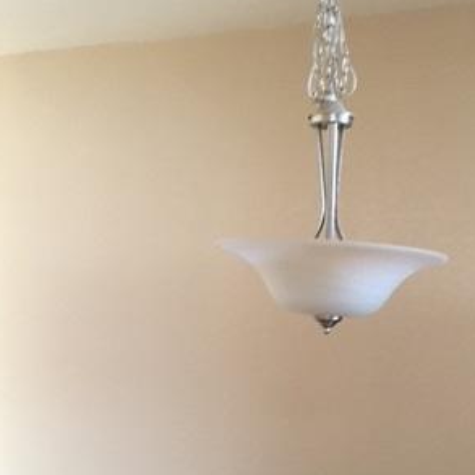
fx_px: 869
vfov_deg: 29.3
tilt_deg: -8.5
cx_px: 327
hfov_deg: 30.3
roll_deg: +0.1
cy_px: 428
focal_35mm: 56
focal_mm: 4.15
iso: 200
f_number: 2.2
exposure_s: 1/20
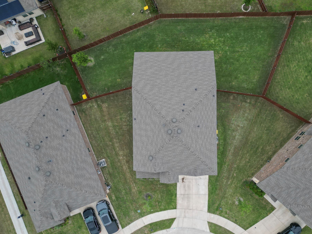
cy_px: 123
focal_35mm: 27
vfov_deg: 51.3
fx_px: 243
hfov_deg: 65.2
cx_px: 170
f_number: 1.7
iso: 120
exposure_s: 1/80
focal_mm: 6.72
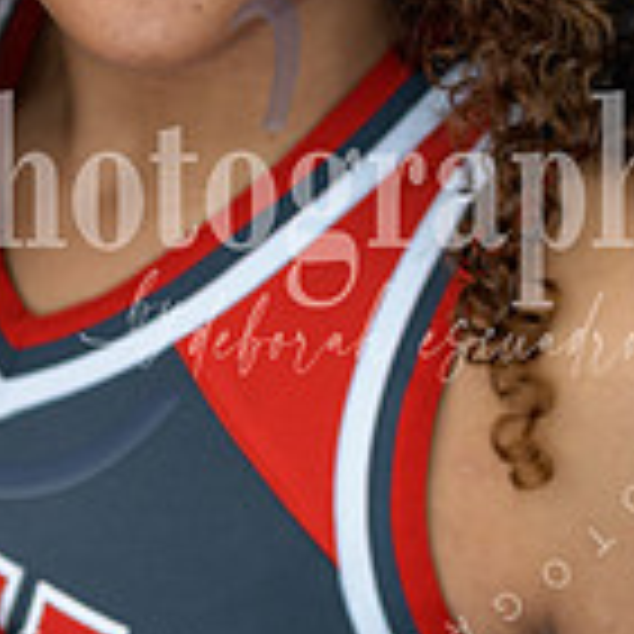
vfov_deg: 9.2
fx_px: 3937
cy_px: 117
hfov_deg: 9.2
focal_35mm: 190
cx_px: 157
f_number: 2.8
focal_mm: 70
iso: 250
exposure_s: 1/125
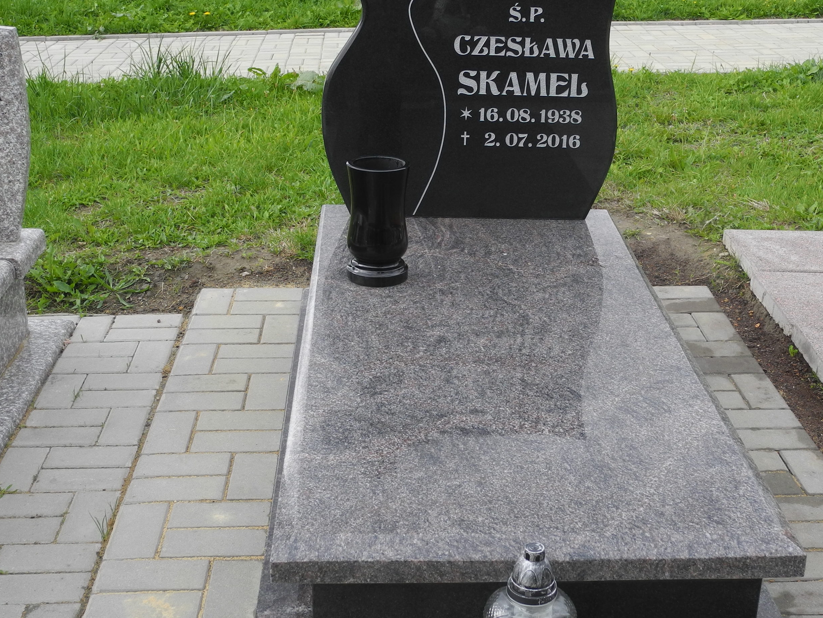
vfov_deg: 28.0
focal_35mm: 52
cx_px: 470
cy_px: 273
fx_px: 1236
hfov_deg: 36.7
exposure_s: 1/400
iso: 100
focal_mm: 7.4
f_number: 3.2
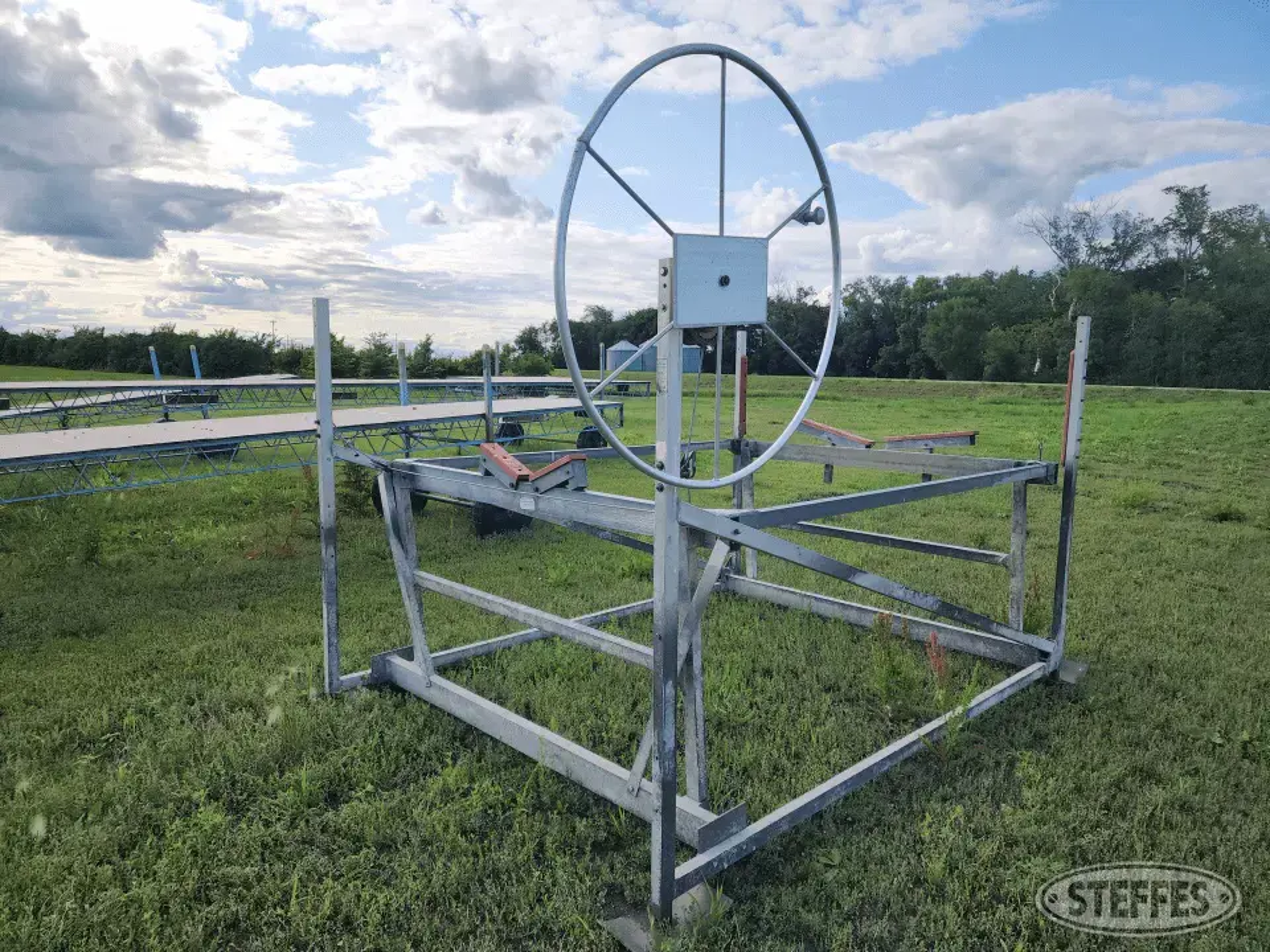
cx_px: 635
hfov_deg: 73.9
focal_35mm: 23
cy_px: 476
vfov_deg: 58.9
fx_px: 844
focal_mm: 6.4
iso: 12
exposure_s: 1/1090
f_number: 1.8
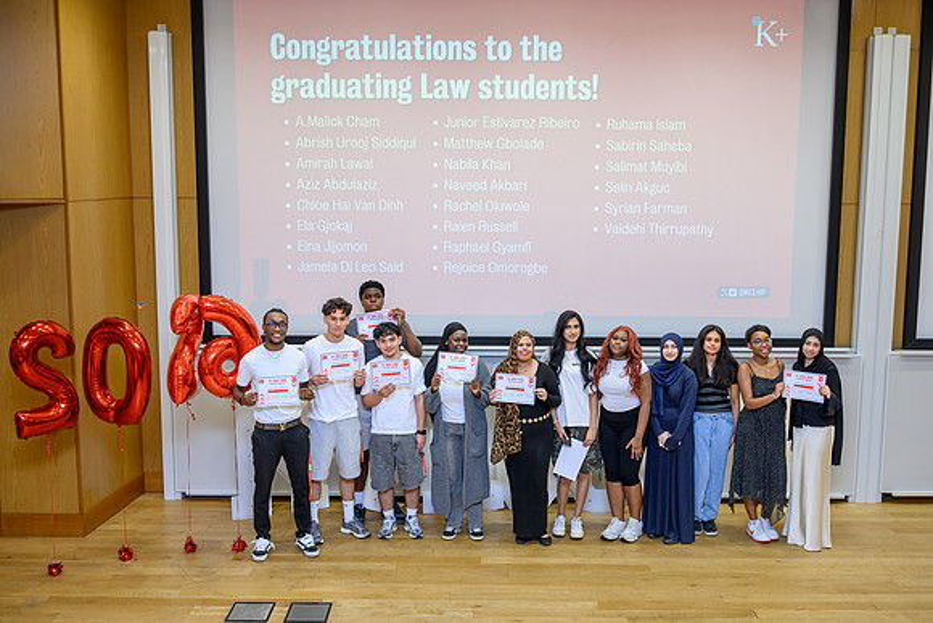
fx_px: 994
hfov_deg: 50.3
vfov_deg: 34.8
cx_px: 466
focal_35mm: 38
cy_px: 312
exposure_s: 1/200
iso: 1250
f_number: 2.8
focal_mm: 38
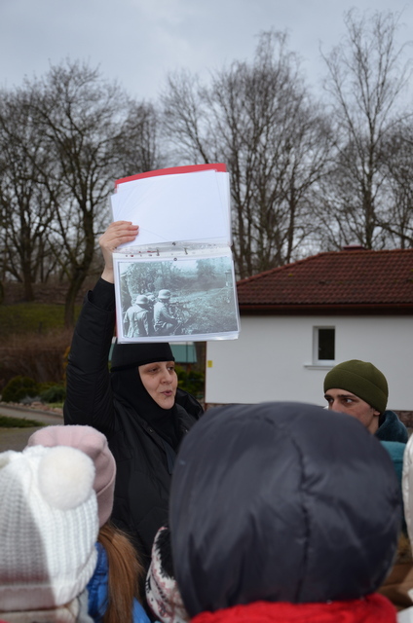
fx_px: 985
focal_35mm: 57
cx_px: 206
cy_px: 312
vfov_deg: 35.1
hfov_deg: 23.7
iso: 125
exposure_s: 1/200
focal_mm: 38
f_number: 4.5
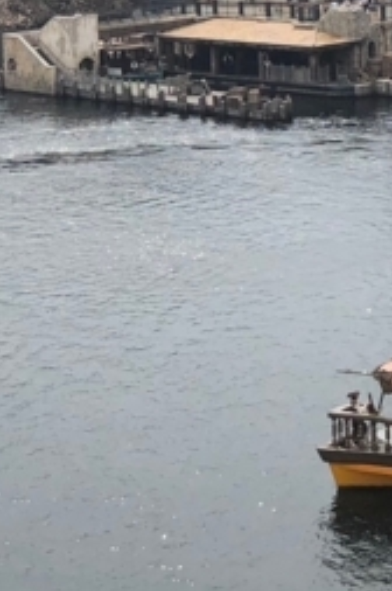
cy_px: 124
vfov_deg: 17.2
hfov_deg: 11.3
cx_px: -112
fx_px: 1932
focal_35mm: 118
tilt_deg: -8.5
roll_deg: +4.3
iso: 20
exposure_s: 1/2825
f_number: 1.8
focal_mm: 4
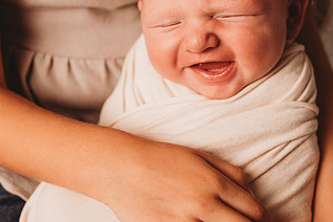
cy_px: 61
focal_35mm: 84
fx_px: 777
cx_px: 204
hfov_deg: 24.1
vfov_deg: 16.2
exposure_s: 1/160
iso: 160
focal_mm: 46
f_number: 4
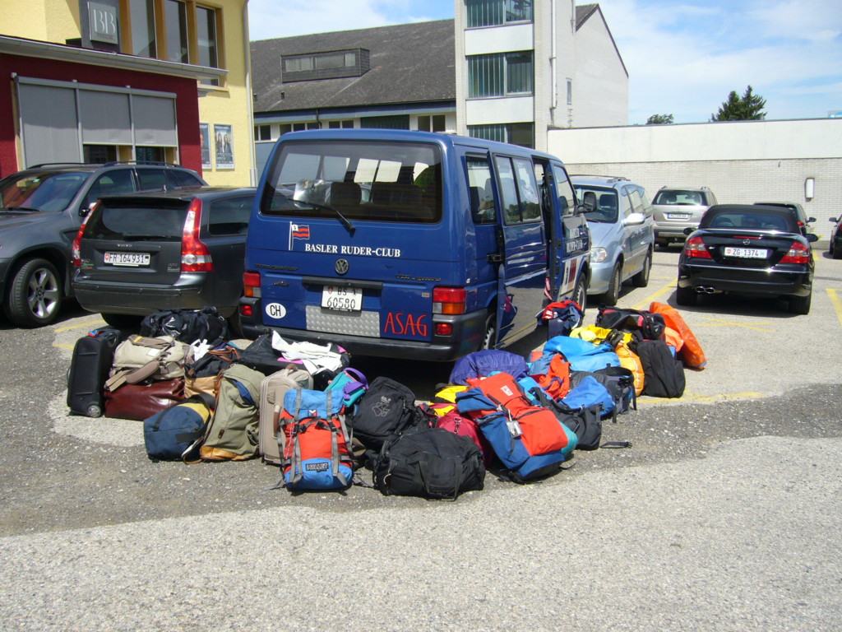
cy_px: 316
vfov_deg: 40.7
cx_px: 421
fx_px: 851
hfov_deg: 52.6
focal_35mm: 35
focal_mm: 5.8
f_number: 5.6
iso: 80
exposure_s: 1/400
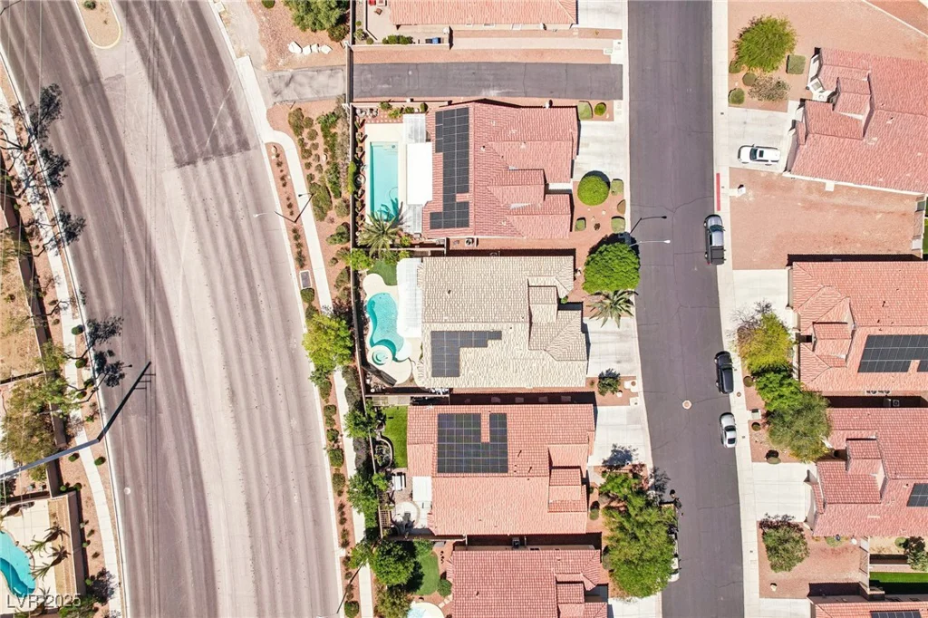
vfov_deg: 57.2
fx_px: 567
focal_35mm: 22
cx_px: 464
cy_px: 309
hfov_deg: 78.6
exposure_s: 1/2500
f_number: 2.8
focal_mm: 8.4
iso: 150
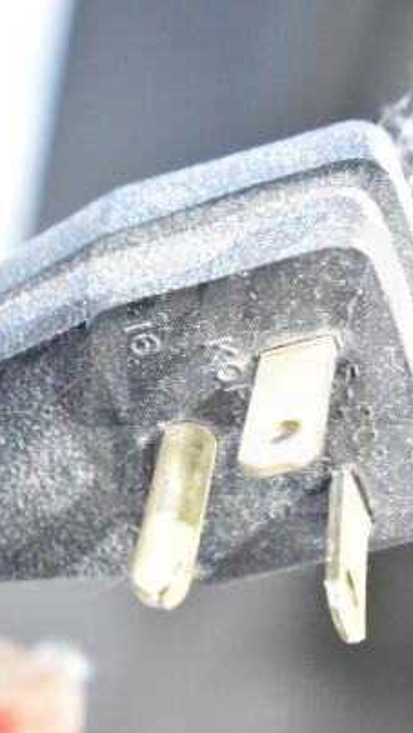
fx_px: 2544
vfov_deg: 16.4
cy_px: 368
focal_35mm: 131
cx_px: 246
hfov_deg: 9.3
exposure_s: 1/100
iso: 14400
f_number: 5.6
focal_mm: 55
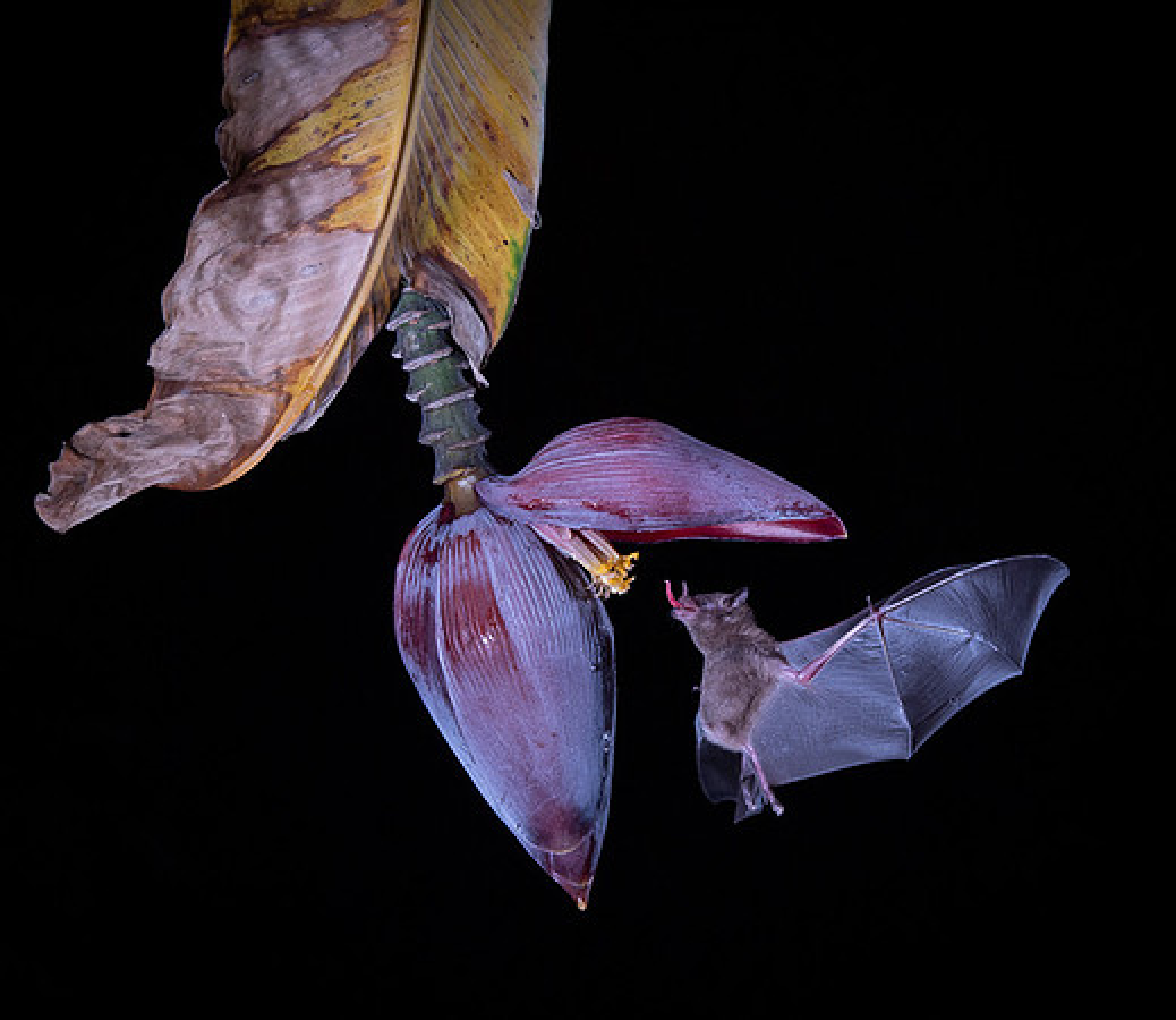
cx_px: 768
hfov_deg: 8.0
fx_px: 8364
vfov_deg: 7.0
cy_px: 581
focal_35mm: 233
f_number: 8
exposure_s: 1/250
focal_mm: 135
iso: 800
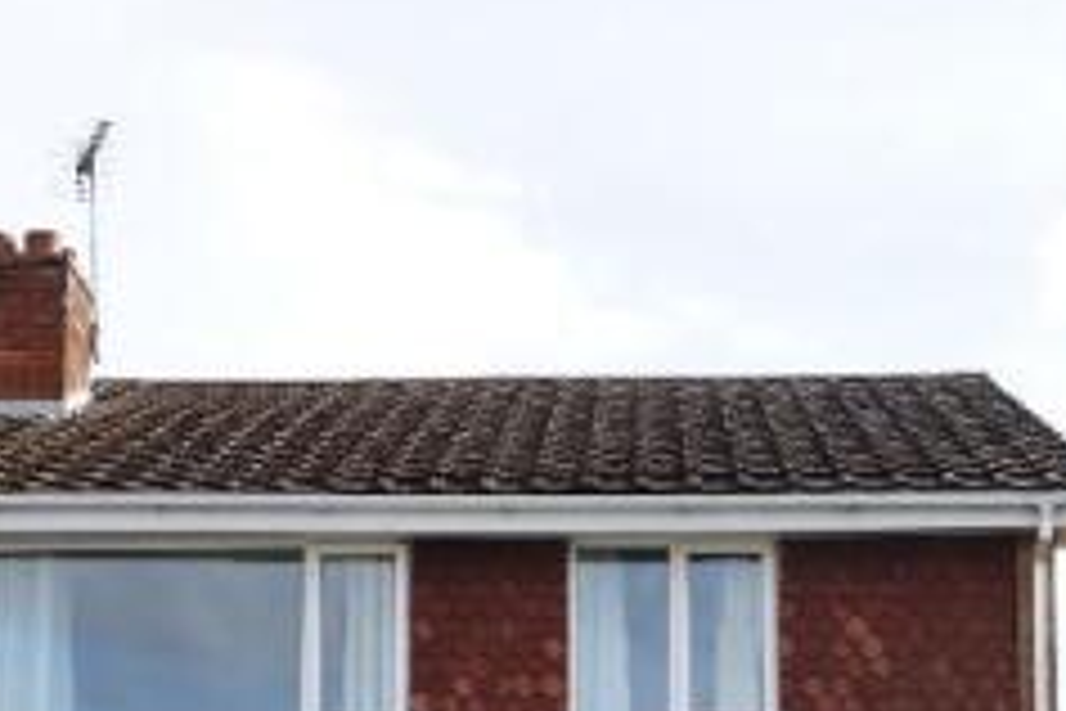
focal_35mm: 83
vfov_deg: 15.6
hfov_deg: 24.5
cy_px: 952
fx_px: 2458
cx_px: 591
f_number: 9
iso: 100
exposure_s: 1/80
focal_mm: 20
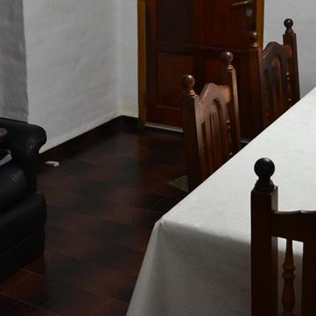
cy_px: 44
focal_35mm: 65
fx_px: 671
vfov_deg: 25.8
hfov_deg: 26.5
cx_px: 141
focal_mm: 18
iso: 800
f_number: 3.5
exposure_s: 1/50
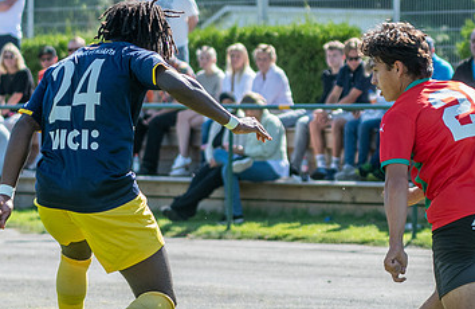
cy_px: 183
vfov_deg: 5.0
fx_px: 3561
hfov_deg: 7.6
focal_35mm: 272
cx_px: 480
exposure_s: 1/2000
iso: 500
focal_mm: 70
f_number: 3.2
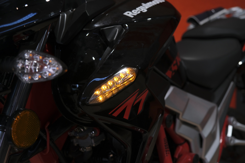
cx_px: 122
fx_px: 333
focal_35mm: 49
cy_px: 82
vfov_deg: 27.5
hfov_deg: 40.3
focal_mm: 32.5
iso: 400
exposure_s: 1/100
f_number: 4
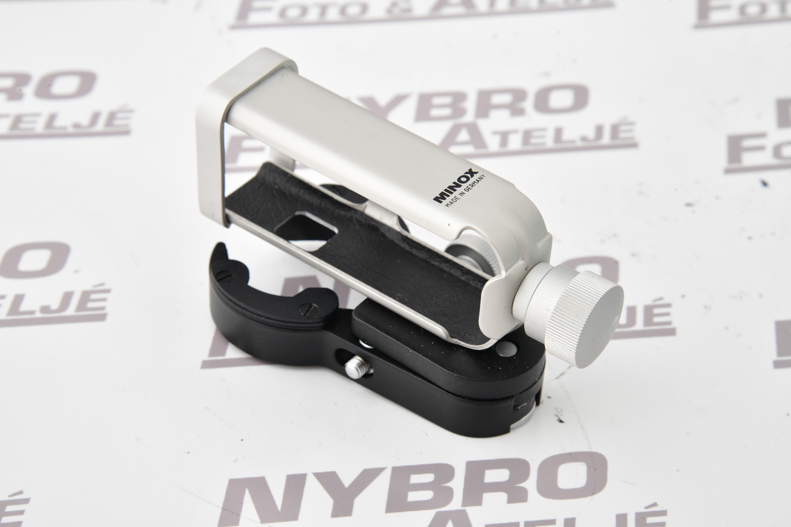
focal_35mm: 120
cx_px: 396
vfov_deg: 11.4
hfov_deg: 17.1
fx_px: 2636
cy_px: 264
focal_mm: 120
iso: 1600
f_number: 16
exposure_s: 1/125
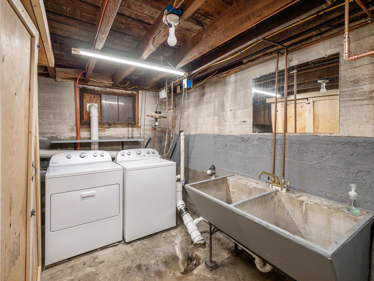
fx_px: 173
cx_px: 187
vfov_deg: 78.2
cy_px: 140
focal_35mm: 16
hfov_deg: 94.5
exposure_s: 1/60
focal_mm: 8
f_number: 2.8
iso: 500
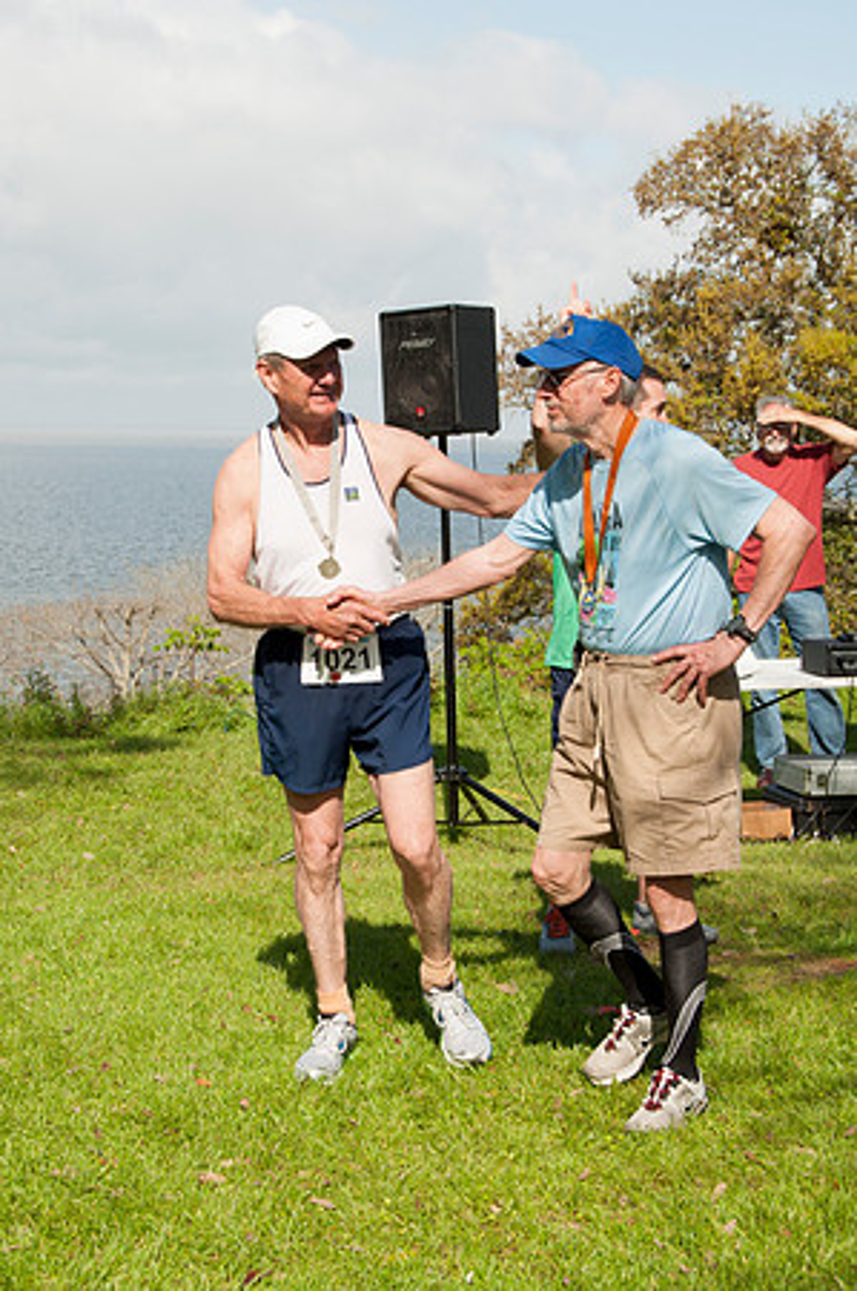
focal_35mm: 68
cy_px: 646
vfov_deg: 29.9
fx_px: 2416
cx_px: 428
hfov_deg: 20.1
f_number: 9
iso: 250
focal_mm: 45
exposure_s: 1/320
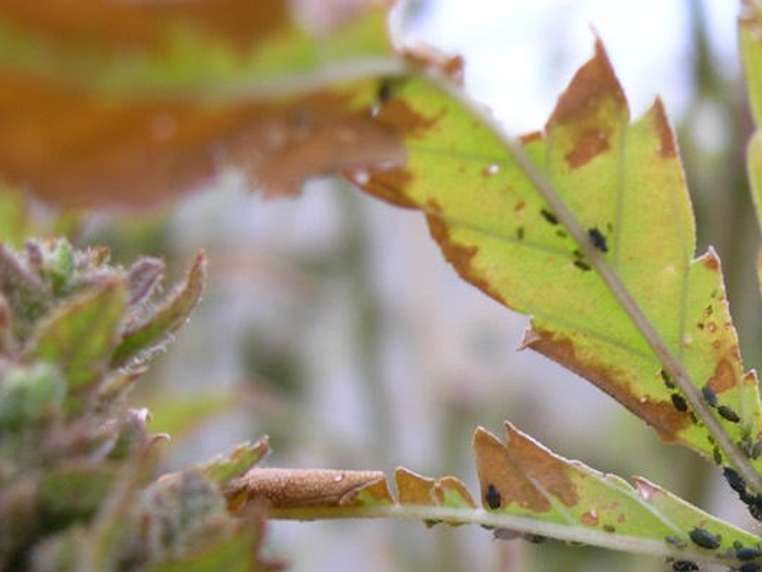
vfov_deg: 18.3
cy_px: 521
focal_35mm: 79
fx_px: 1739
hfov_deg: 23.7
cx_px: 752
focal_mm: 7.8
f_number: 2.8
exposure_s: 1/51.5
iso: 50
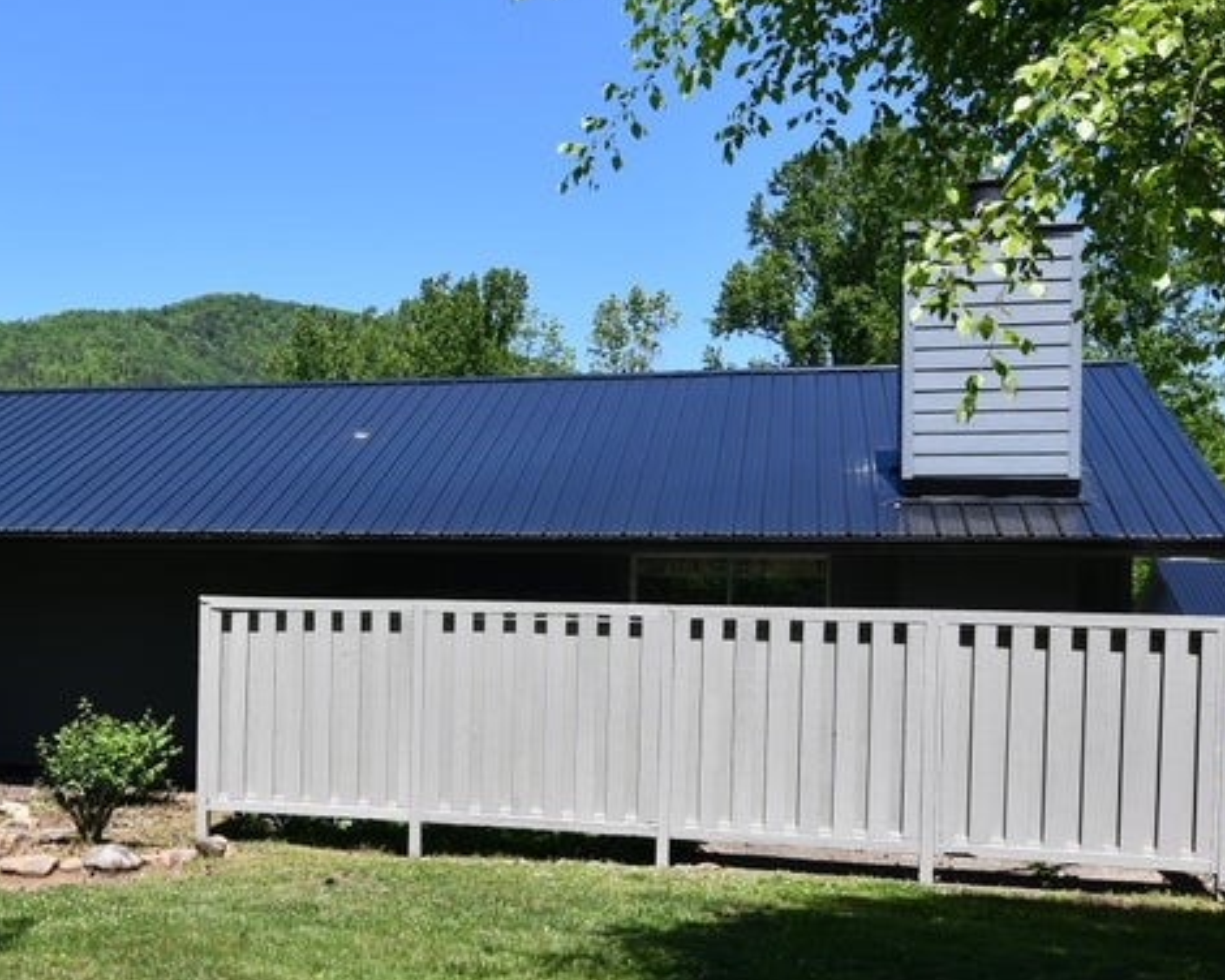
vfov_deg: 32.7
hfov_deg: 38.8
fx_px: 1668
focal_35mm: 46
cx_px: 248
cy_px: 584
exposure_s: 1/250
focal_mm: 16
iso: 100
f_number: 8
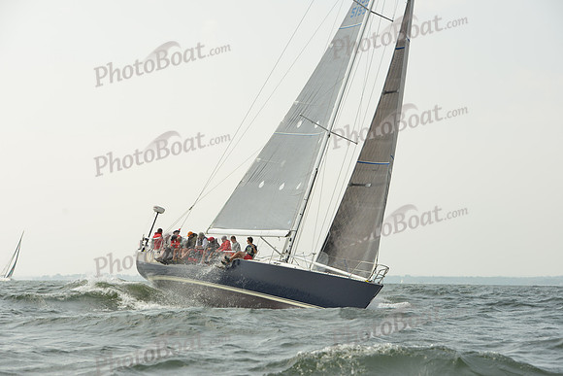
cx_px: 282
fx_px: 1564
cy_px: 188
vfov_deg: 13.7
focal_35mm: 100
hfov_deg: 20.4
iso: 320
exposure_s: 1/1250
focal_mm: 100
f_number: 8
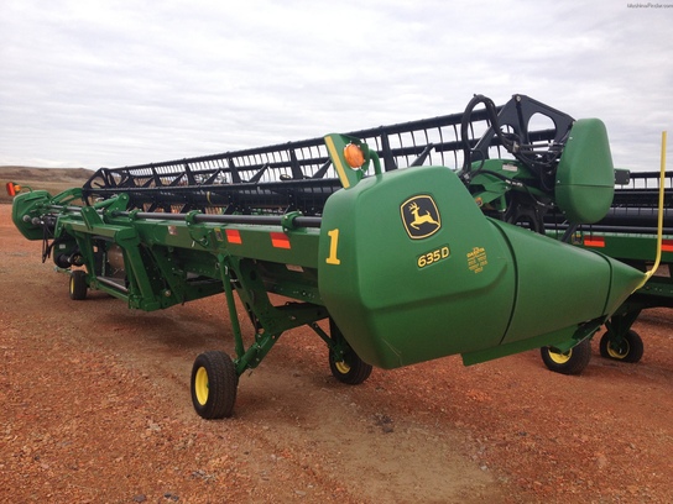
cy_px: 252
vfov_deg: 40.7
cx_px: 336
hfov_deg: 52.6
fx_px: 680
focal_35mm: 35
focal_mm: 4.28
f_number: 2.4
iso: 50
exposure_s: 1/575
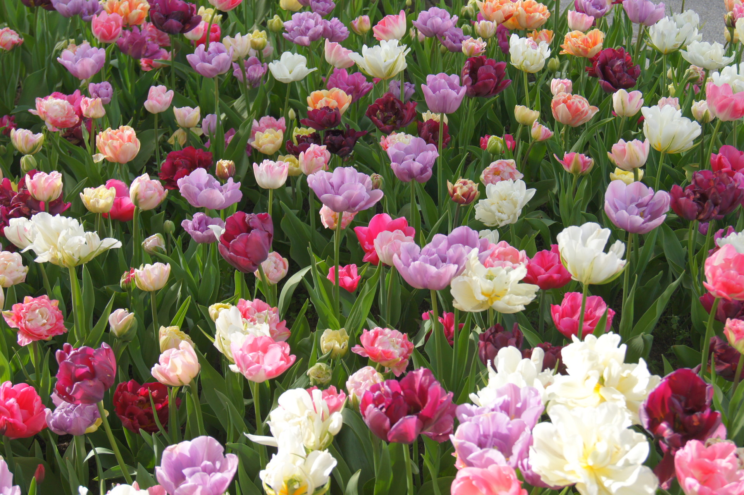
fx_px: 1239
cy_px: 248
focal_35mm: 60
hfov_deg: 33.4
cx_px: 372
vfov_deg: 22.6
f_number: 5.6
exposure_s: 1/250
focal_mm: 40
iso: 200
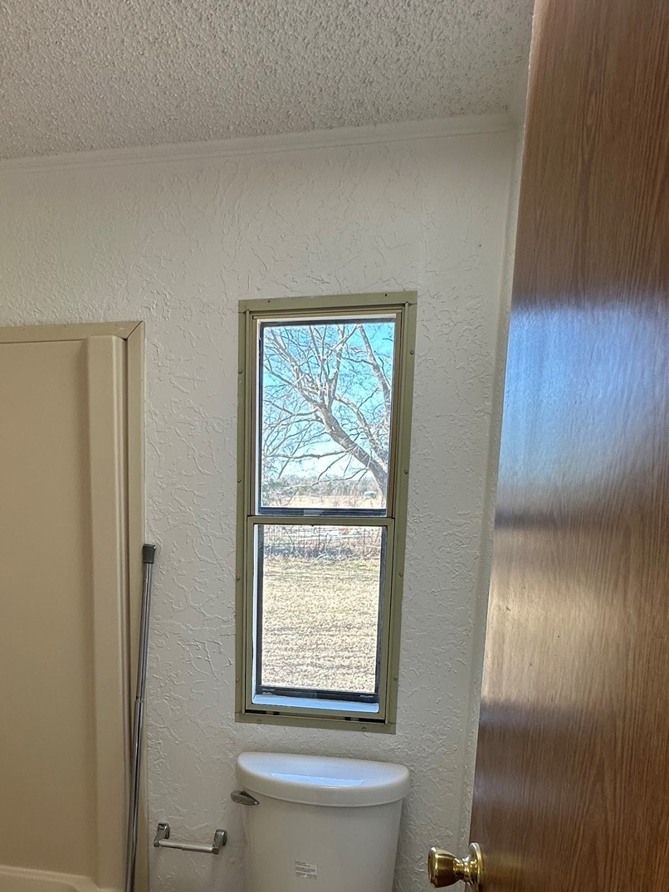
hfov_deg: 53.9
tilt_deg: -9.3
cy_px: 590
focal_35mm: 25
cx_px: 229
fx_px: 644
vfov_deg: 67.6
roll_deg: -1.4
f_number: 2.2
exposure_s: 1/124
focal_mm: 2.22
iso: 40
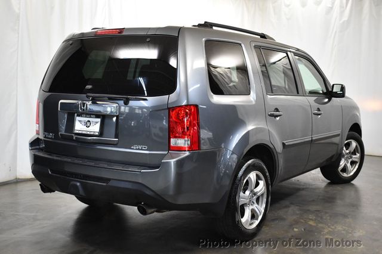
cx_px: 191
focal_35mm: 45
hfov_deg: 43.6
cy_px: 127
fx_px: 477
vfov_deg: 29.8
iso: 2000
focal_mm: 30
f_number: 4.2
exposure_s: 1/125
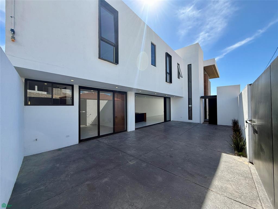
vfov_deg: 85.7
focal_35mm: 14
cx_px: 139
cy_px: 104
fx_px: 112
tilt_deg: +0.0
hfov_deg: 102.1
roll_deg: +0.2
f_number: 2.2
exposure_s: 1/1167
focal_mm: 2.22
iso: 50
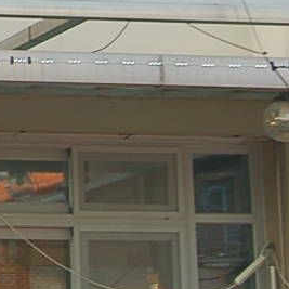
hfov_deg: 10.1
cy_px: -60
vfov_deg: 10.9
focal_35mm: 158
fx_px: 1492
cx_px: -325
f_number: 5.6
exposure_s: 1/125
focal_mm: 22
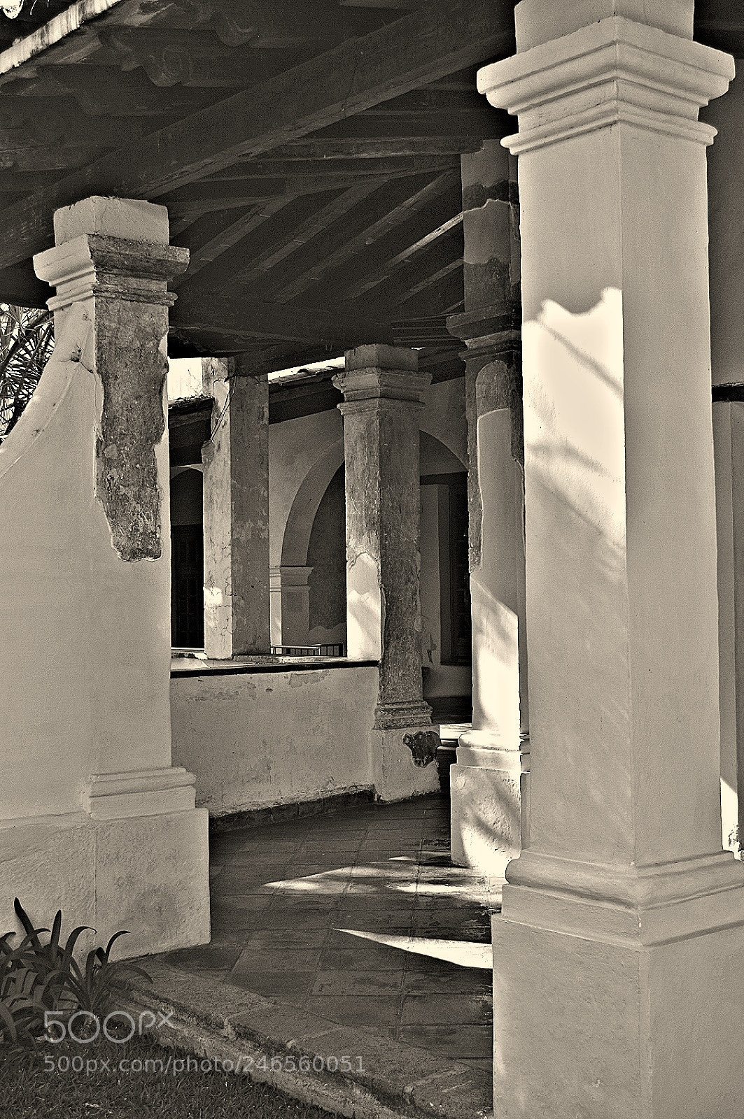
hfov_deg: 28.0
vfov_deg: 41.2
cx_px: 372
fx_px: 1491
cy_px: 560
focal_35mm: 48
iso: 400
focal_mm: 32
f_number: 4.8
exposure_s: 1/500
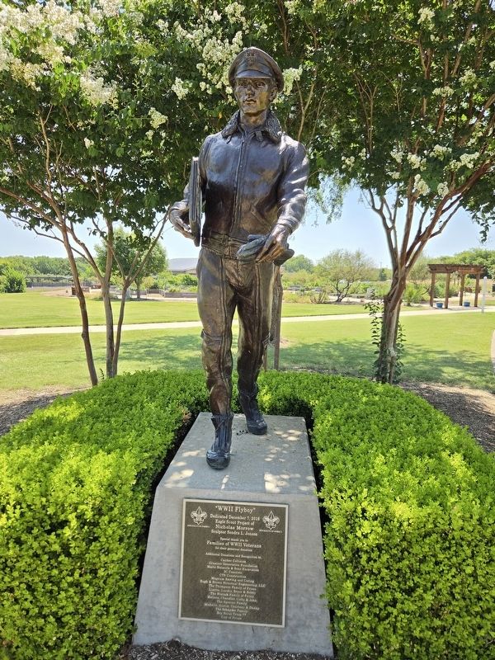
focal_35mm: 23
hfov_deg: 58.9
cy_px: 330
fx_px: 439
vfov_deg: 73.9
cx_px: 248
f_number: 1.8
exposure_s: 1/2600
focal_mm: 5.4
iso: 80
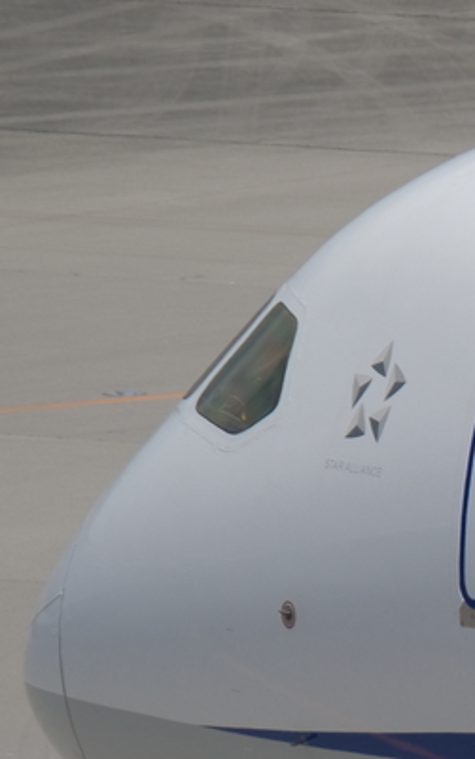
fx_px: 34635
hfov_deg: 0.8
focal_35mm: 1674
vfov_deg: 1.3
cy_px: 348
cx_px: 931
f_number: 7
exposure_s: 1/250
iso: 160
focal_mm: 365.7
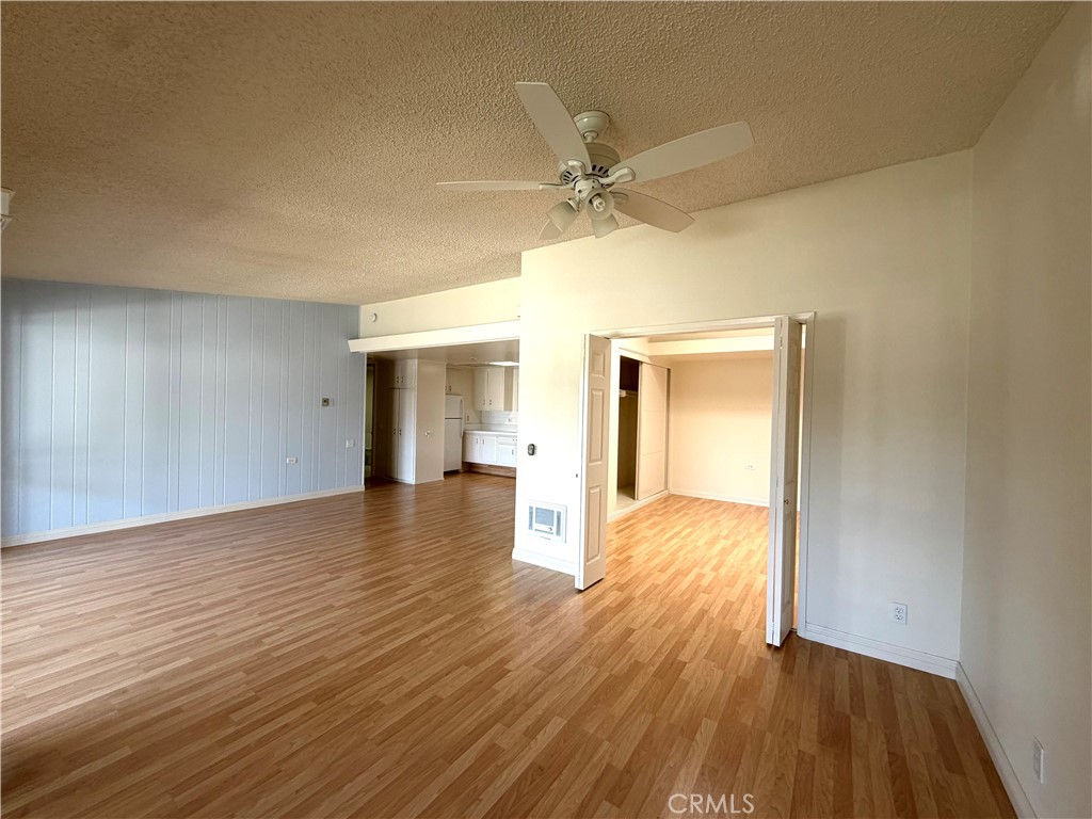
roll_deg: -1.6
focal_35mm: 14
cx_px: 546
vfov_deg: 85.7
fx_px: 442
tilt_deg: +0.6
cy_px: 410
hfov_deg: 102.1
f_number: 2.2
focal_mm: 2.22
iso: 125
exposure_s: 1/121
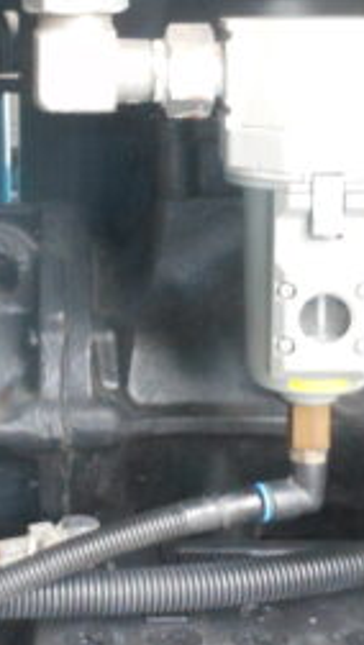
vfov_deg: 22.7
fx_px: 1594
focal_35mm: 93
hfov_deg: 12.9
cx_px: 18
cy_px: 182
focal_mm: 5
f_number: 3.7
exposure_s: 1/30
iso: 400
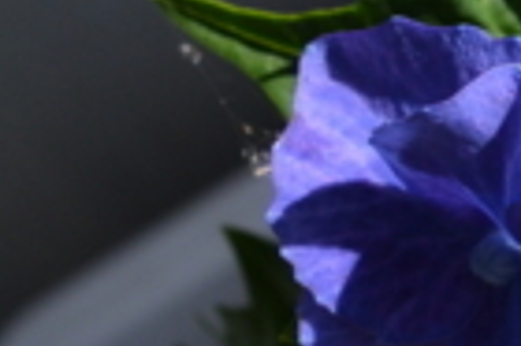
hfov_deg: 7.6
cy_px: 208
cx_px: 1113
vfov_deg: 5.3
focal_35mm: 258
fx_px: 3729
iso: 400
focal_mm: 40
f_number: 10
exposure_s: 1/400
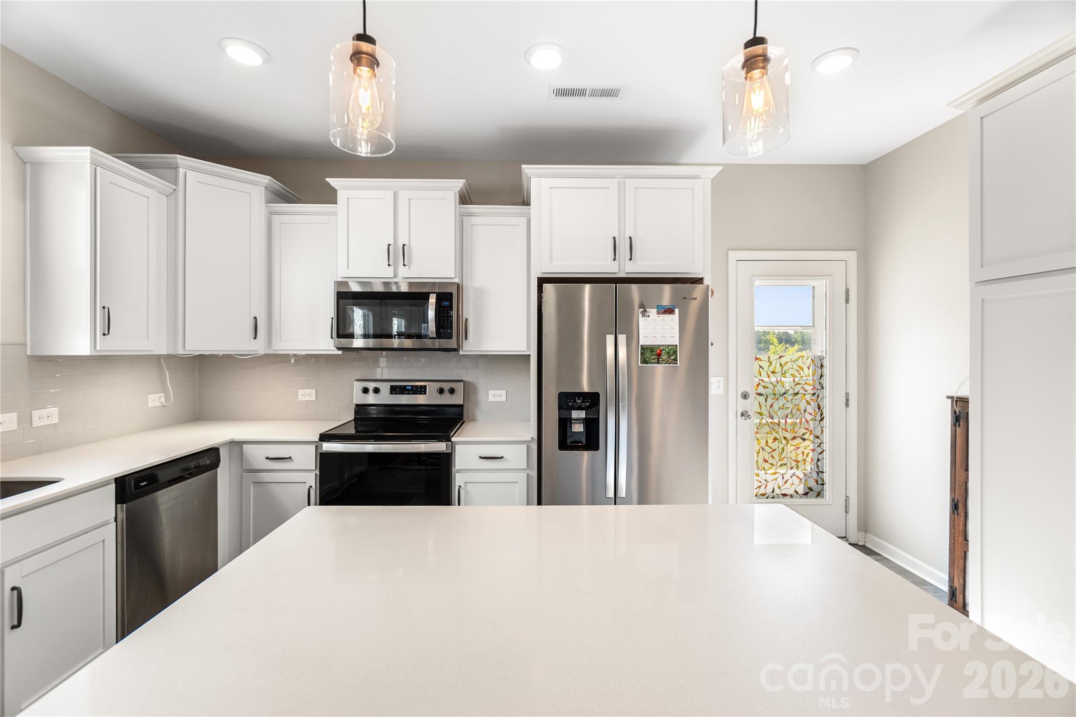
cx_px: 538
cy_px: 358
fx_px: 448
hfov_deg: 100.4
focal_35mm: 15
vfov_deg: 77.3
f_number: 4
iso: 100
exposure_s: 1/30
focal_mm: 10
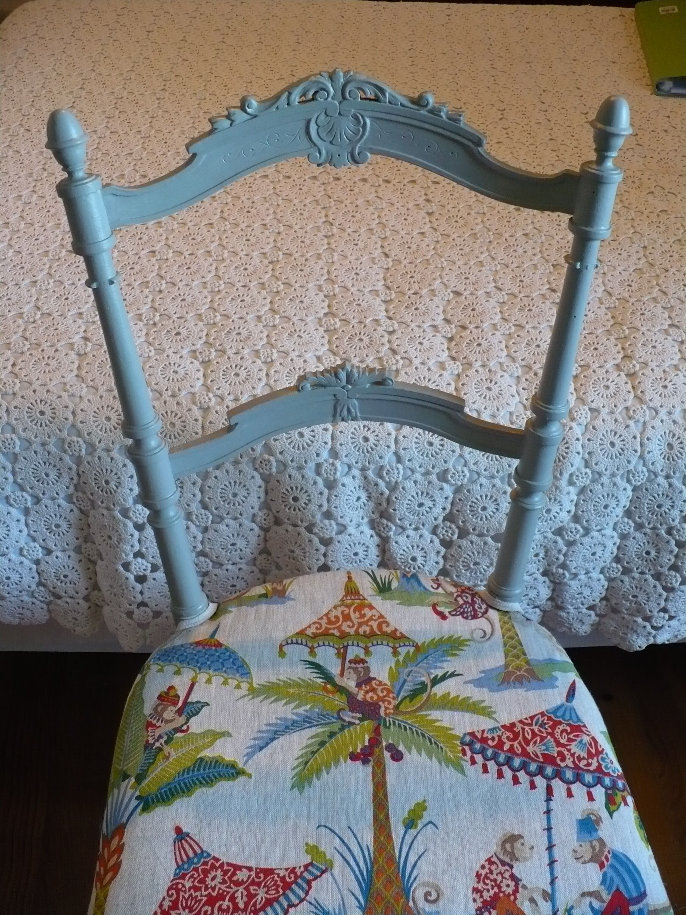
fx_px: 978
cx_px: 343
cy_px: 458
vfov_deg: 50.1
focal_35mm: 37
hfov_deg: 38.7
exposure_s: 1/30
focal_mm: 6.1
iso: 250
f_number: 2.8
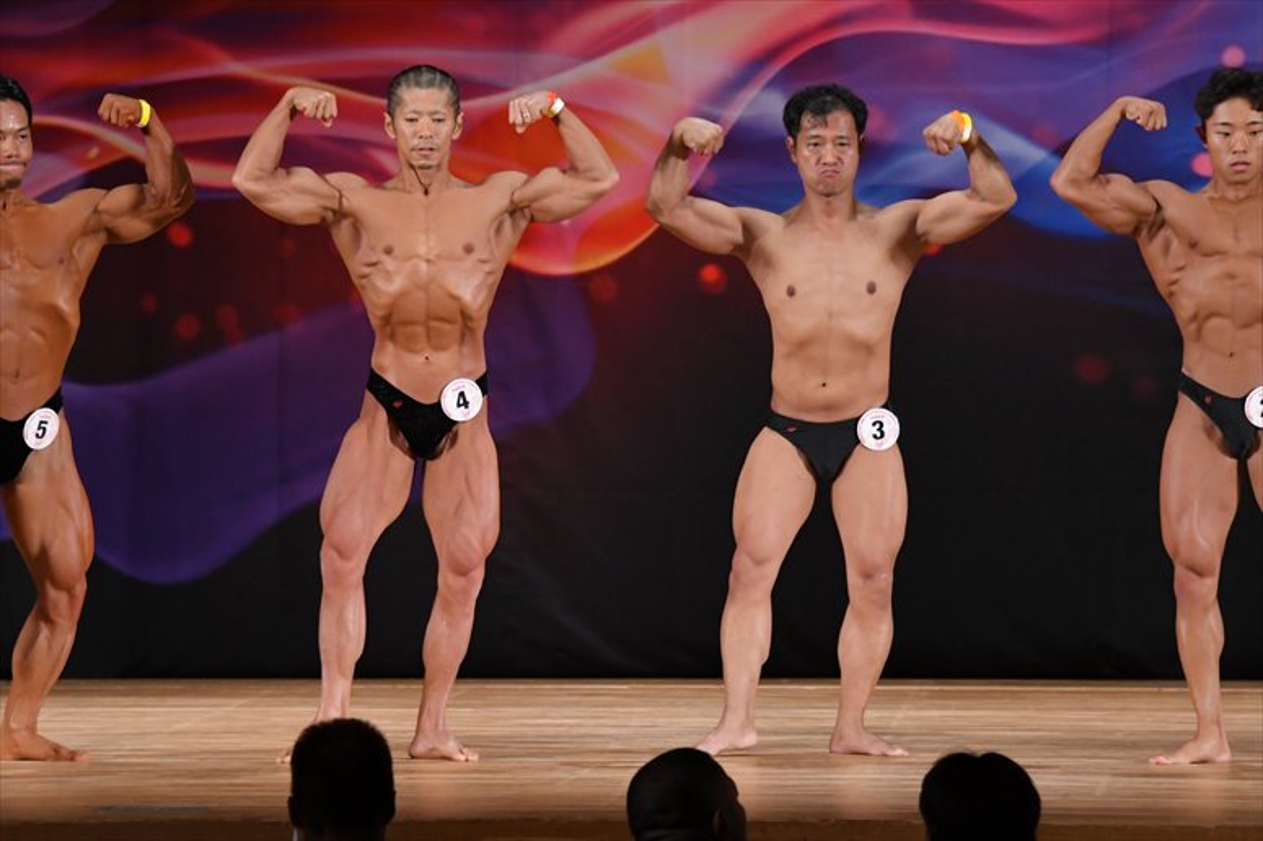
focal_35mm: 240
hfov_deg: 8.6
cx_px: 632
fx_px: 8416
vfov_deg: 5.7
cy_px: 420
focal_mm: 160
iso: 3200
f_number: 5.6
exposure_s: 1/400
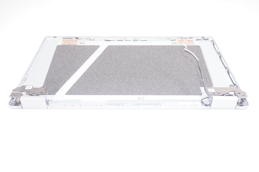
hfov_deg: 48.0
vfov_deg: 33.0
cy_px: 86
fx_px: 291
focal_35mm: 40
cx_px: 130
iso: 640
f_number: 5
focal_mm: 27
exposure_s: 1/160
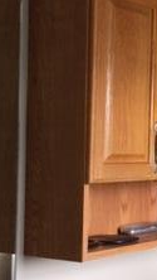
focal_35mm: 91
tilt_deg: +0.3
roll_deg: +0.2
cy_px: 140
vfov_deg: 23.4
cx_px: 226
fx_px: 673
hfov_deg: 12.7
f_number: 2.2
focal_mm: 4.15
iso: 100
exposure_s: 1/30
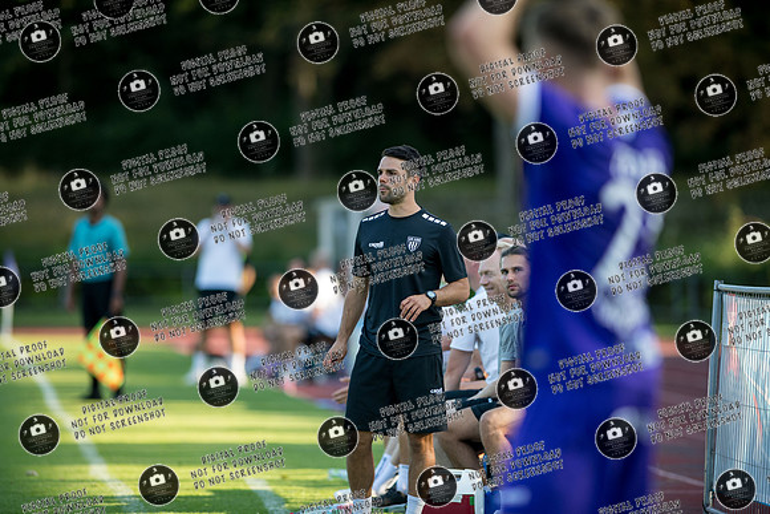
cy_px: 257
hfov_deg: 6.9
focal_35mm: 300
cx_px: 385
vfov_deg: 4.6
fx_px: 6418
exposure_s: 1/1600
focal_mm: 300
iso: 800
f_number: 3.2
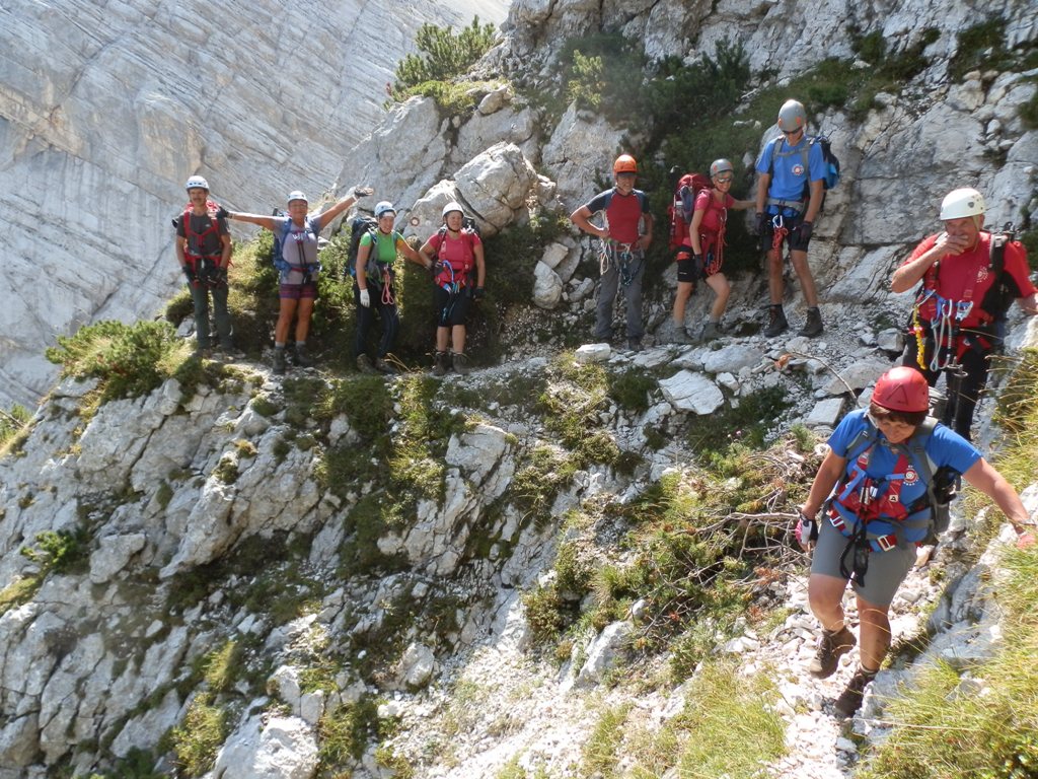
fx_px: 840
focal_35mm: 28
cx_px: 519
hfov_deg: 63.4
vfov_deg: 49.7
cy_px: 390
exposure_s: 1/320
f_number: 3.1
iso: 64
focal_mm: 5
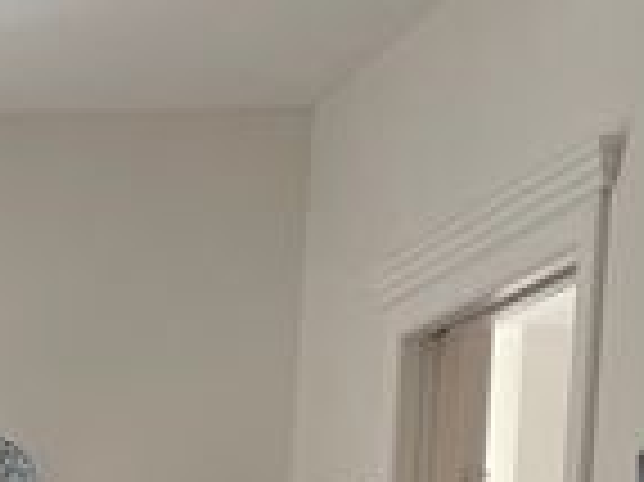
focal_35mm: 109
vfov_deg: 11.9
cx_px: -536
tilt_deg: -7.6
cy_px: 1009
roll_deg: -0.1
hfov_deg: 15.4
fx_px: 2026
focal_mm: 4.2
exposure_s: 1/121
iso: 80
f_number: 1.6
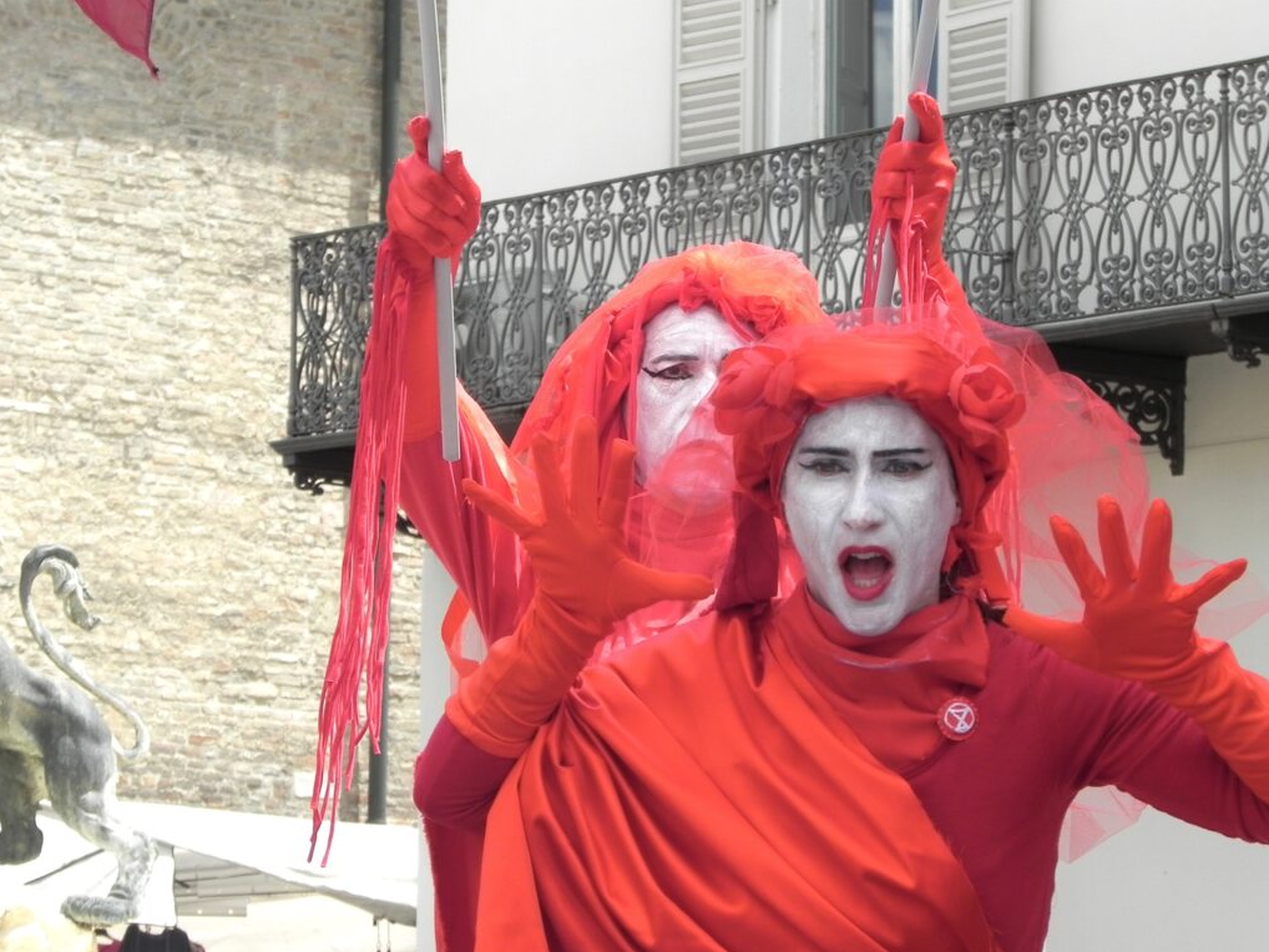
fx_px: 6784
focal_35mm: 185
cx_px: 632
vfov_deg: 8.0
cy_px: 477
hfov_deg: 10.7
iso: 160
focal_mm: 32.7
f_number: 6.3
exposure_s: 1/342
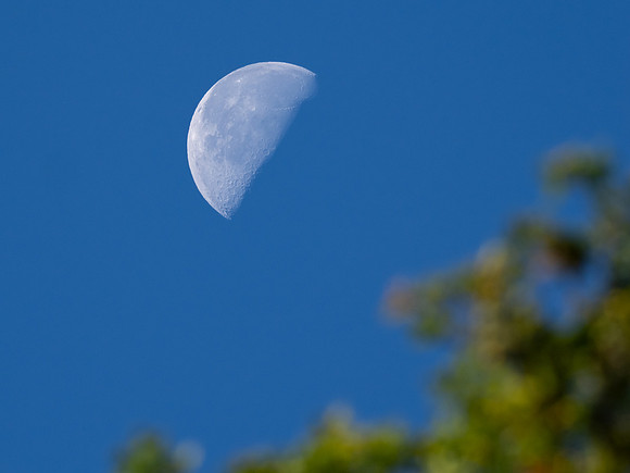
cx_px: 232
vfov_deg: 1.4
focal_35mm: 1064
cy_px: 174
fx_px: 19356
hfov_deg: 1.9
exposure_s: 1/1250
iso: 250
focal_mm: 420
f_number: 5.6
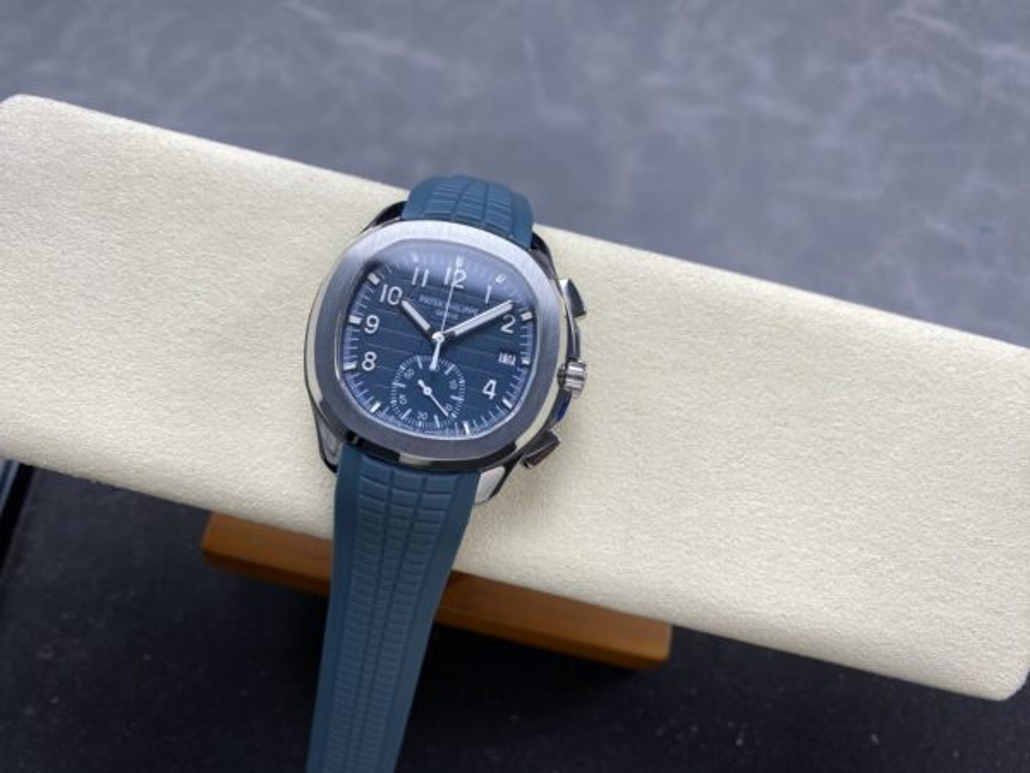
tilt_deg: -62.9
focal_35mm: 25
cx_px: 515
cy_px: 386
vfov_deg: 54.9
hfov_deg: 69.4
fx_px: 744
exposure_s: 1/152
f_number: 1.8
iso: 32
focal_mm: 4.25
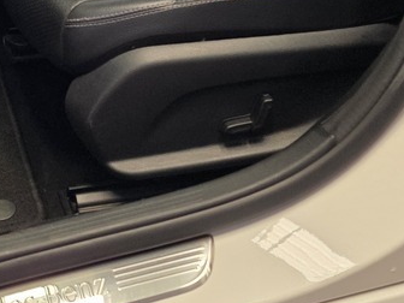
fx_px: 817
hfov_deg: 25.5
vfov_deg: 18.7
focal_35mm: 70
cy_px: -147
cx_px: -55
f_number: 1.7
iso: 250
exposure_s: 1/100
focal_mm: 6.25
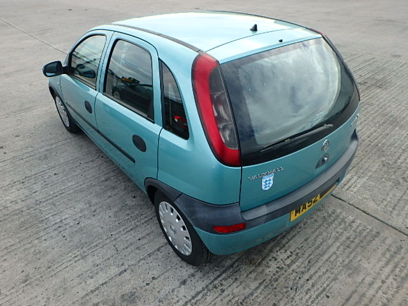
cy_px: 153
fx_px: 283
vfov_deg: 56.8
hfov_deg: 71.6
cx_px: 204
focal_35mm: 24
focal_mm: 4.2
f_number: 3.9
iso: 125
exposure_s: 1/250
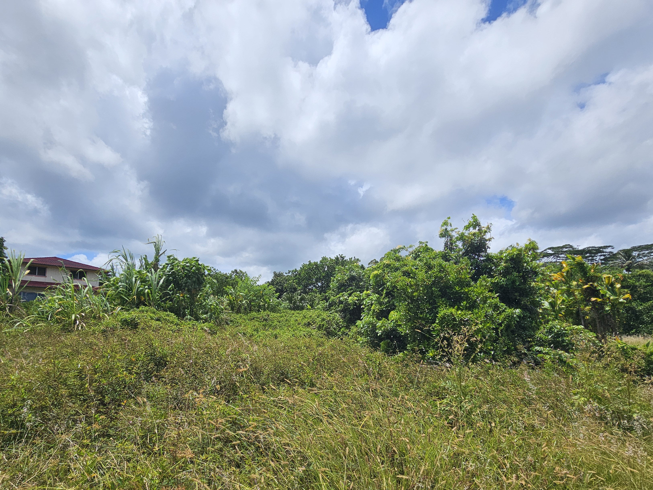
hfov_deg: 94.2
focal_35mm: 16
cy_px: 298
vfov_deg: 77.1
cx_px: 296
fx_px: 302
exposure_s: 1/5075
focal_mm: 2.2
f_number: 2.2
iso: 50
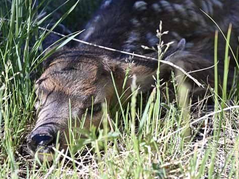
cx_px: 145
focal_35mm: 116
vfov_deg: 12.7
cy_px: 52
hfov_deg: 17.0
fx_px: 801
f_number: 5.6
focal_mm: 71
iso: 64
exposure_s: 1/200
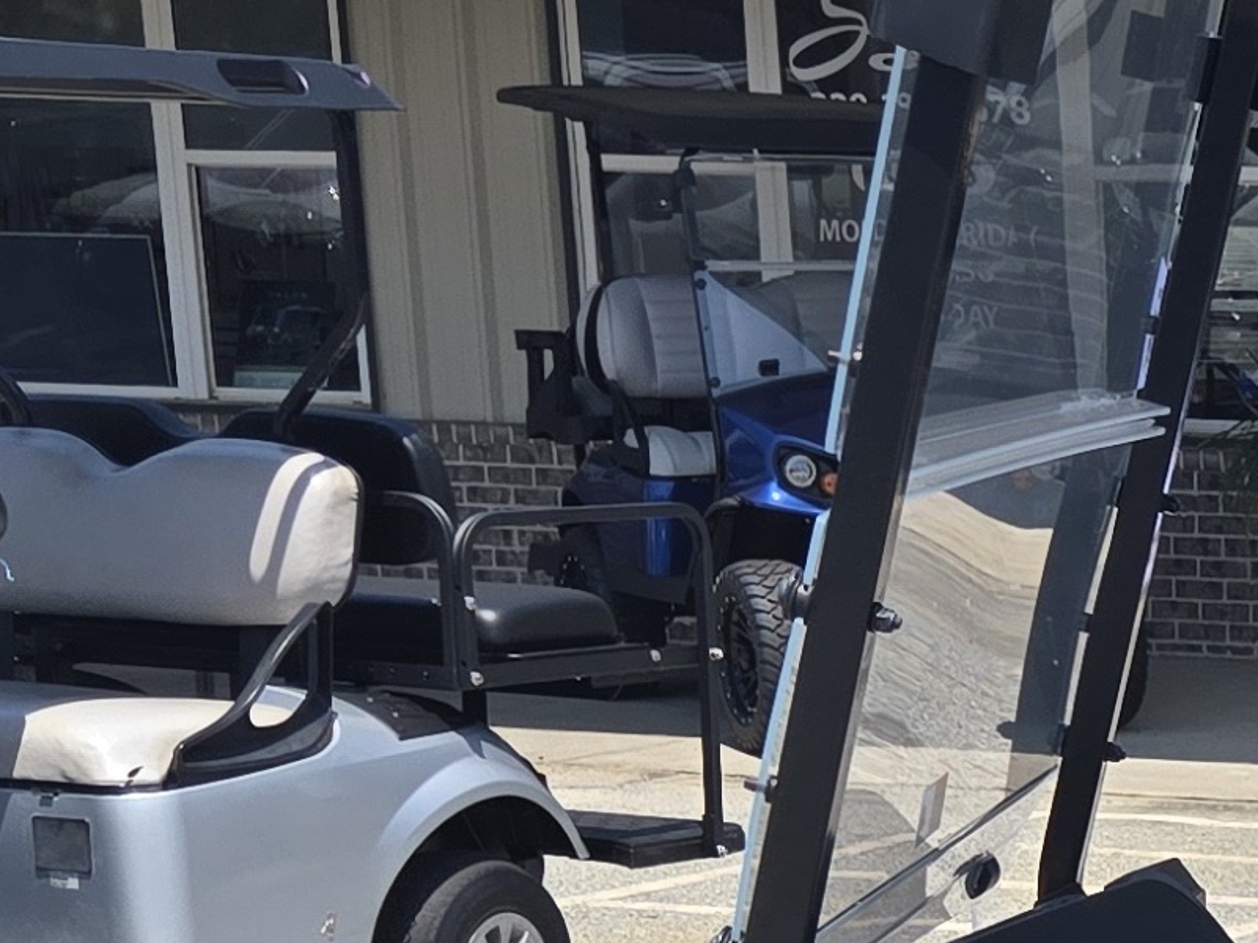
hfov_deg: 15.0
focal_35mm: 115
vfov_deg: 12.6
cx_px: 2213
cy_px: 1144
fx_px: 4179
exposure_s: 1/1461
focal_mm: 5.4
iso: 25
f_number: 1.8
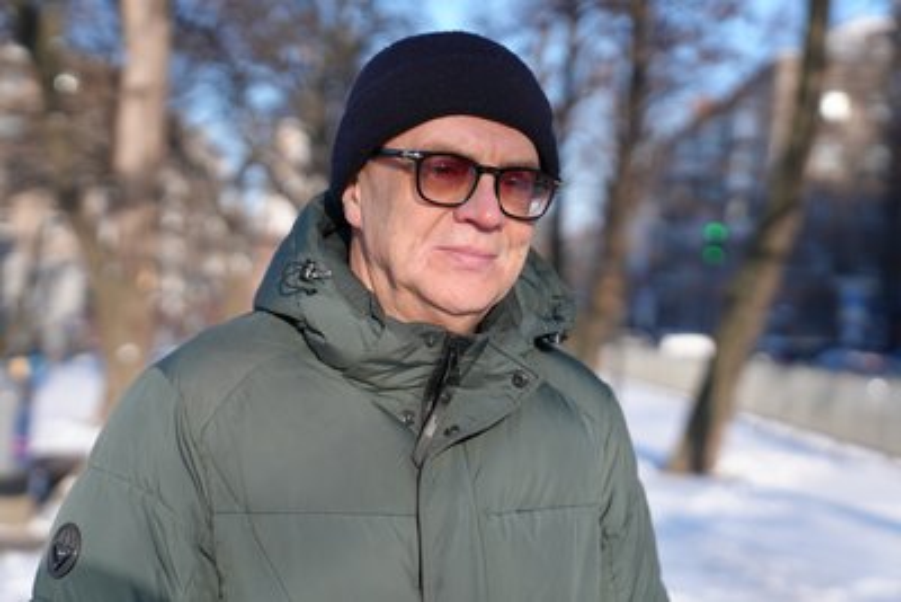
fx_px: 1452
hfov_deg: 34.5
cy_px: 301
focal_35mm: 58
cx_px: 450
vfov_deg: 23.4
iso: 800
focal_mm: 58
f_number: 2.8
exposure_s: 1/8000
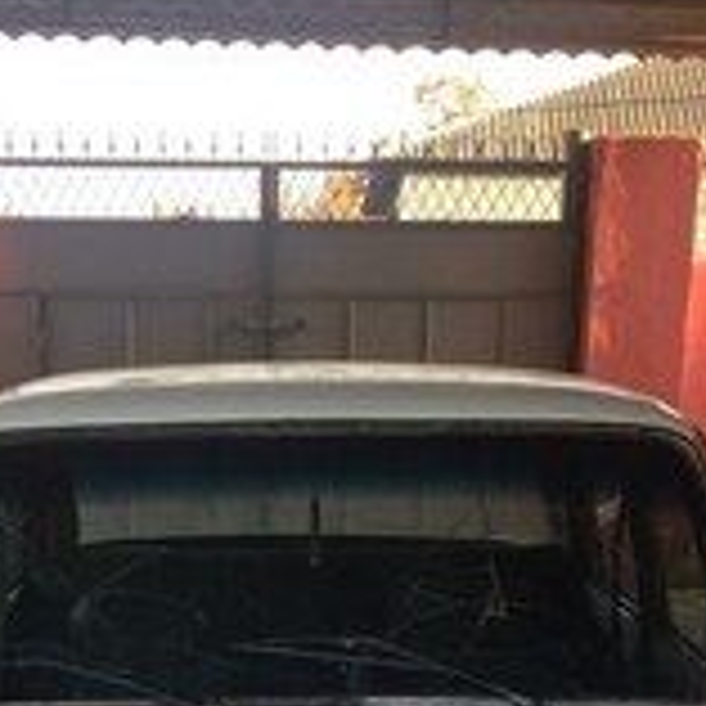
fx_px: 1869
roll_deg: -0.3
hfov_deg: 21.3
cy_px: 913
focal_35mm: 81
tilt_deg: -17.9
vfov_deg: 19.7
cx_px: 247
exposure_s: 1/112
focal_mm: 4.15
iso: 32
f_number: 2.2
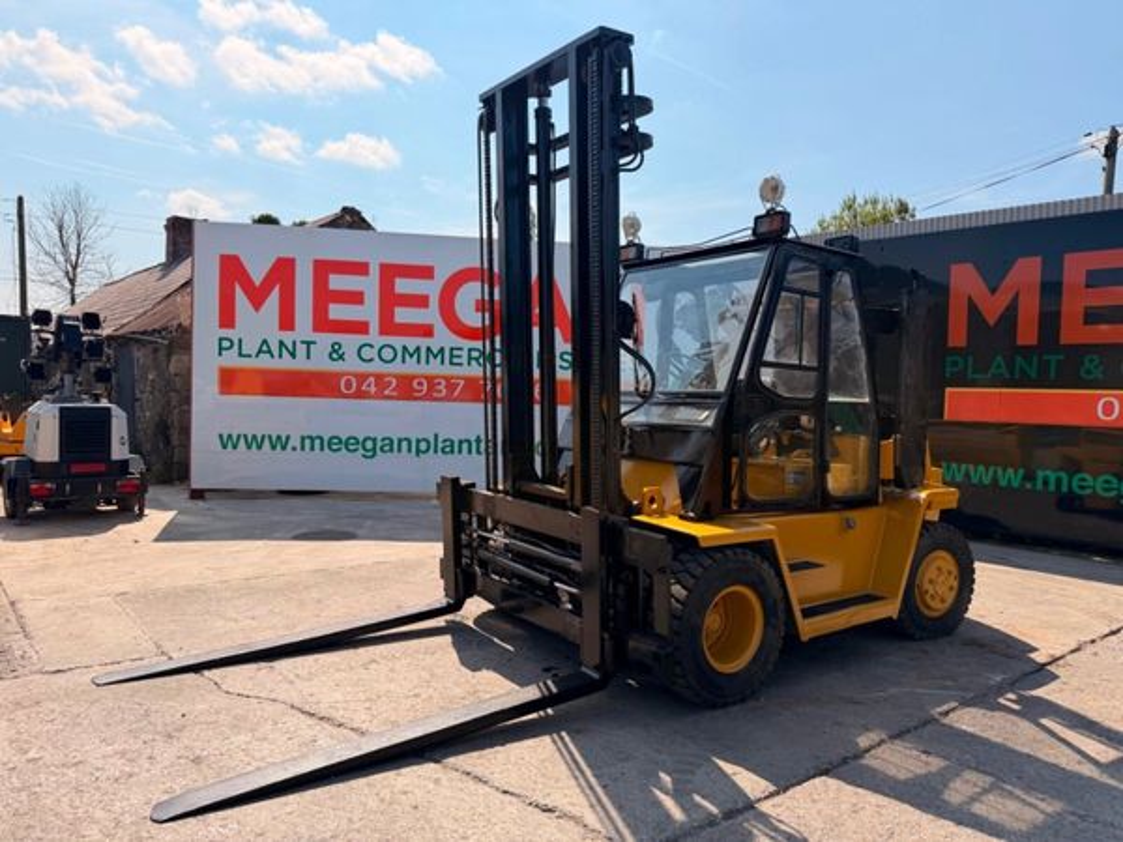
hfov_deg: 71.6
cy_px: 421
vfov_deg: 56.8
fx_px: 779
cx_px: 562
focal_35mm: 24
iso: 100
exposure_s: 1/6711
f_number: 1.78
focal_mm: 6.76
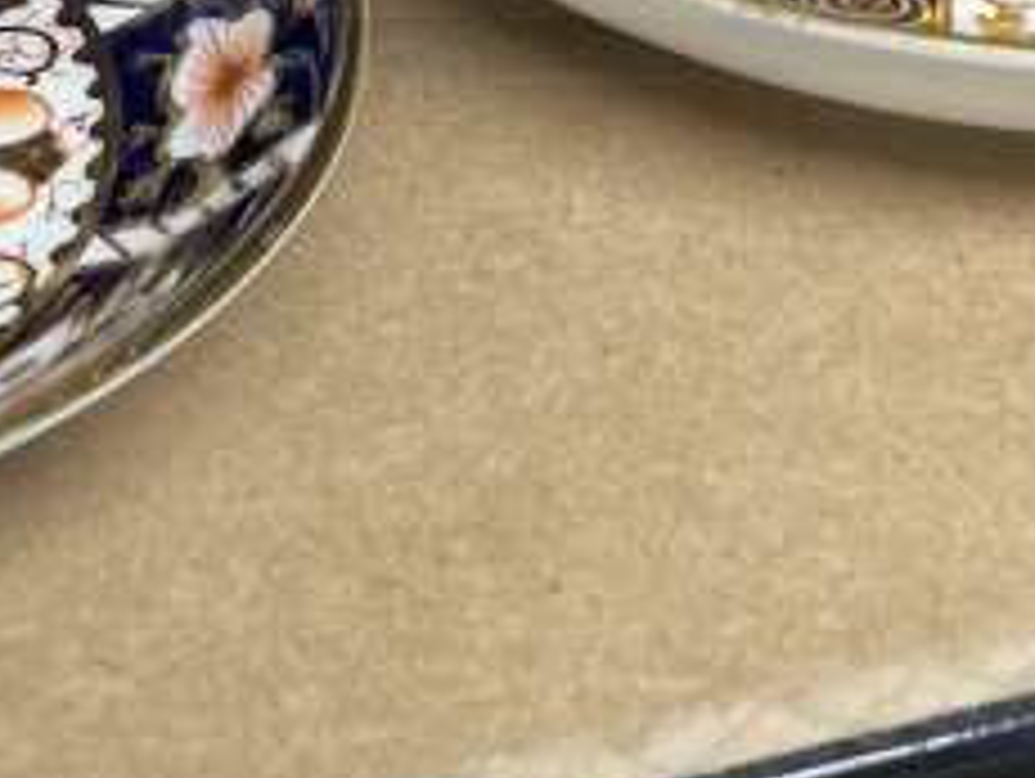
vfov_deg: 13.8
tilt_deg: -21.7
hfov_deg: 19.2
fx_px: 2933
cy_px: -528
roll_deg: +1.2
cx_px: -104
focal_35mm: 98
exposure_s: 1/50
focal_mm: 3.99
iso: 160
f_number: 1.8
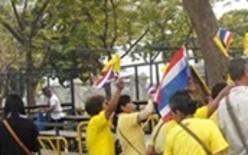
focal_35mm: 112
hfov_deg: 17.9
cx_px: 278
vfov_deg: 11.7
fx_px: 758
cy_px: 132
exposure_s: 1/353
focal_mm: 5.7
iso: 64
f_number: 2.8
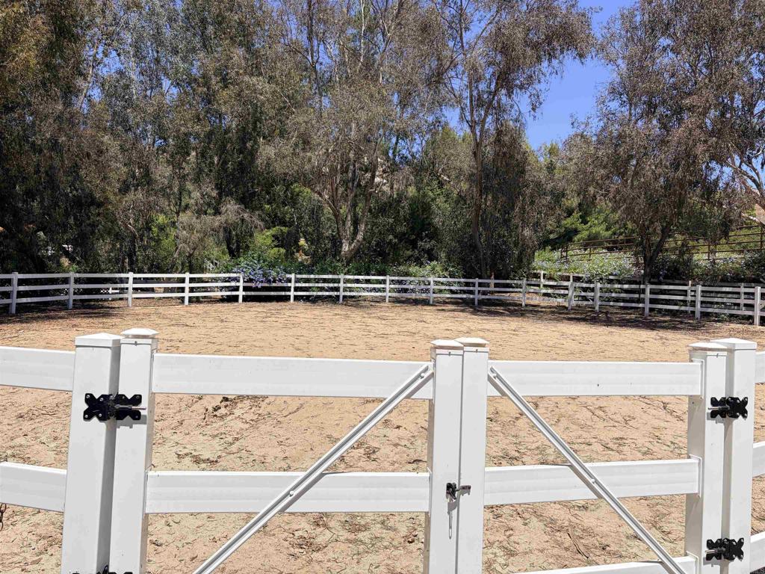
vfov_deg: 53.1
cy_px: 287
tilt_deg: +1.5
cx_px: 382
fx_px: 575
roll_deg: -1.1
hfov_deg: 67.3
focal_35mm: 26
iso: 50
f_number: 1.6
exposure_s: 1/4950
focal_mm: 5.96
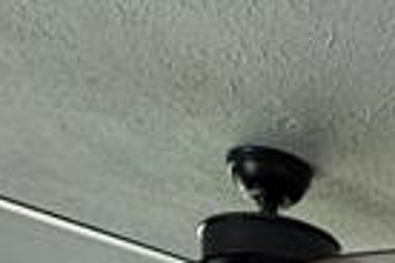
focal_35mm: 81
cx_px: 492
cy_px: 795
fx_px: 889
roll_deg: -4.9
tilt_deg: -11.8
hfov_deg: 22.7
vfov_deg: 10.9
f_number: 2.2
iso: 250
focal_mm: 2.22
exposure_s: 1/99
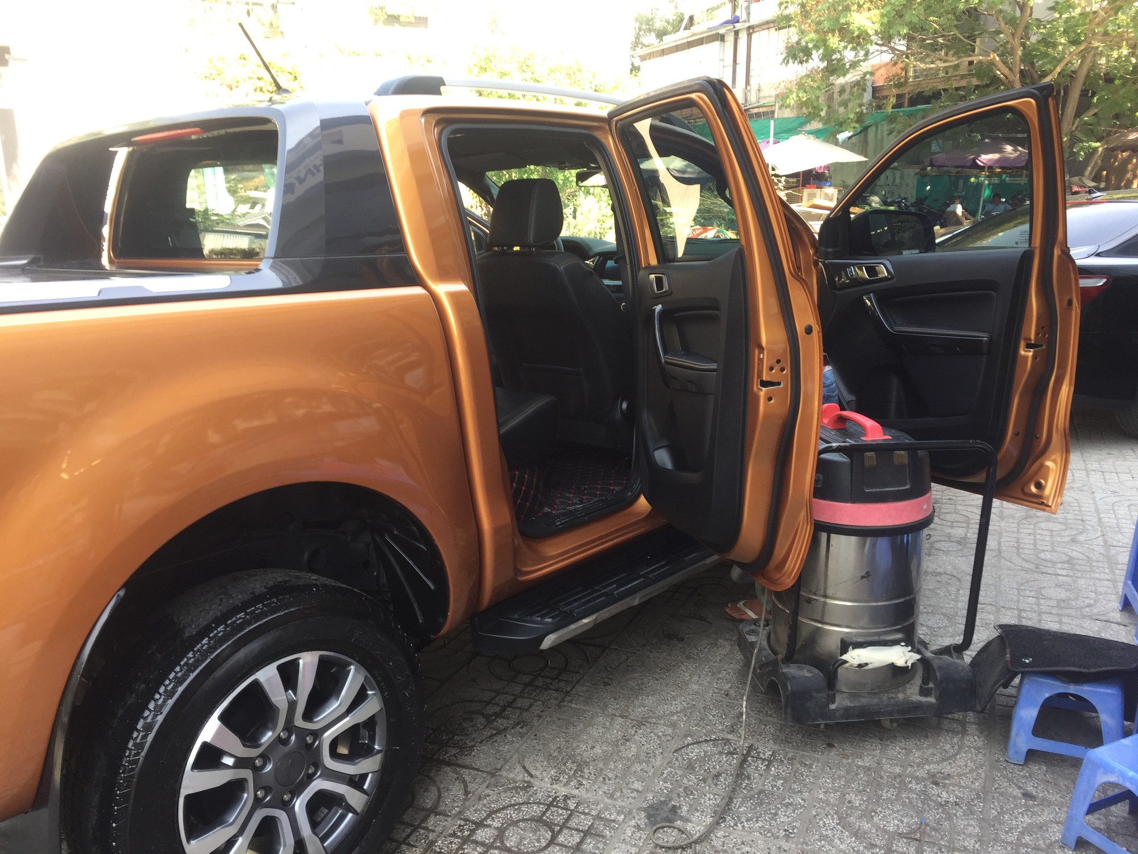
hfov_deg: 61.7
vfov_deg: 48.2
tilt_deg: -13.7
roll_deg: -0.7
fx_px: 953
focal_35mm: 29
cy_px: 427
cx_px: 569
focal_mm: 4.15
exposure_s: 1/100
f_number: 2.2
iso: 32
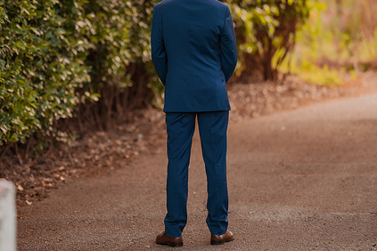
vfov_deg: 7.4
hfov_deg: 11.1
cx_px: 121
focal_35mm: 185
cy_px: 89
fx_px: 1937
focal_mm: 135
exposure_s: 1/1000
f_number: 1.8
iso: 320
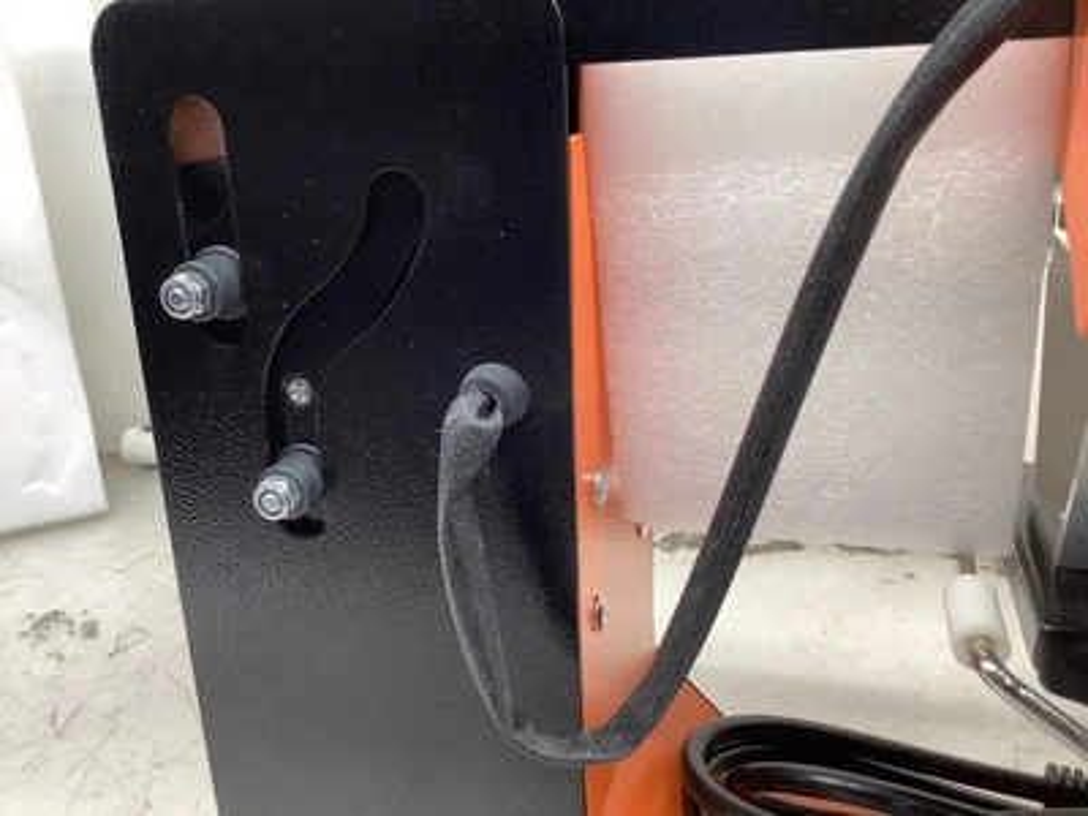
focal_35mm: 31
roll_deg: +3.2
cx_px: 544
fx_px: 974
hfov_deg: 58.4
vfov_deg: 45.4
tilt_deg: -21.3
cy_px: 408
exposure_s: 1/50
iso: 64
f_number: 2.4
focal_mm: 3.3
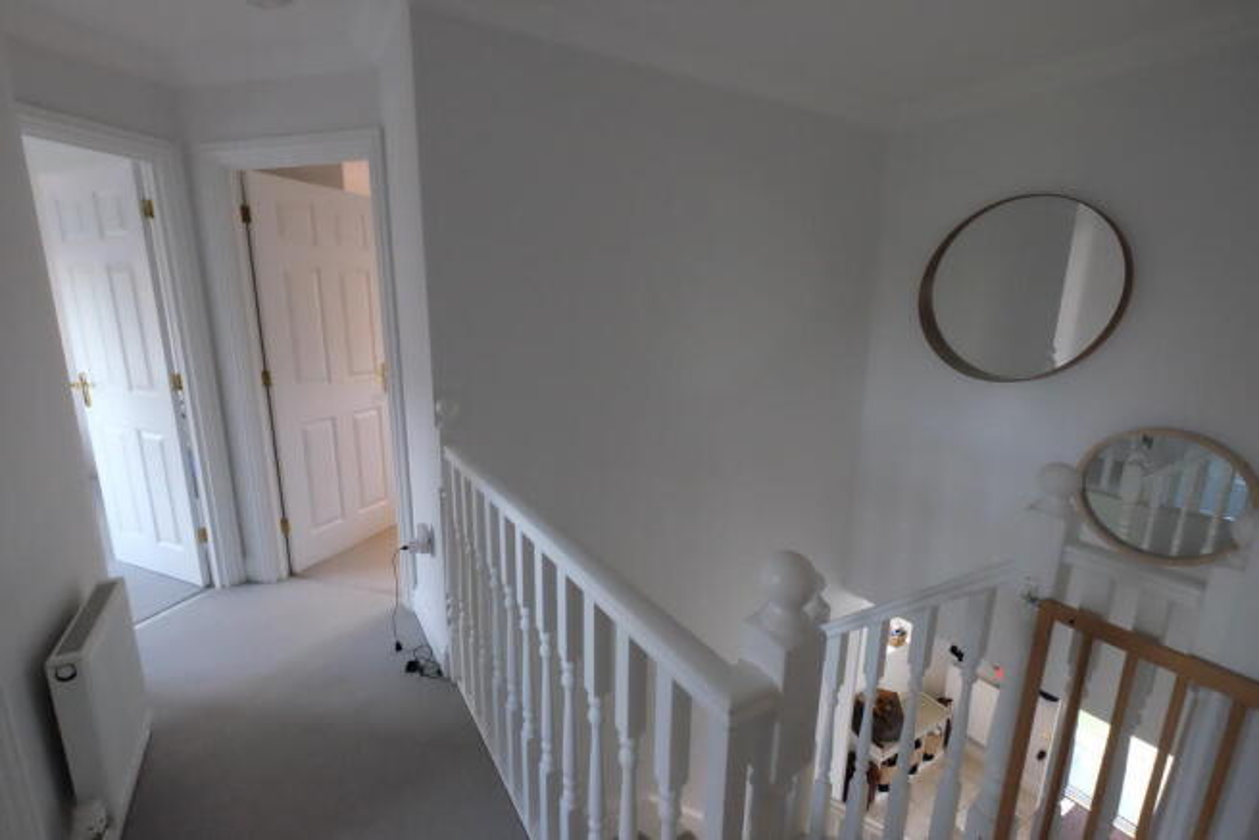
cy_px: 420
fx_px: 525
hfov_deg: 100.4
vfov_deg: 77.4
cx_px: 630
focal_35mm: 15
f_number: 5.6
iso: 6400
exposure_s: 1/300
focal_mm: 10
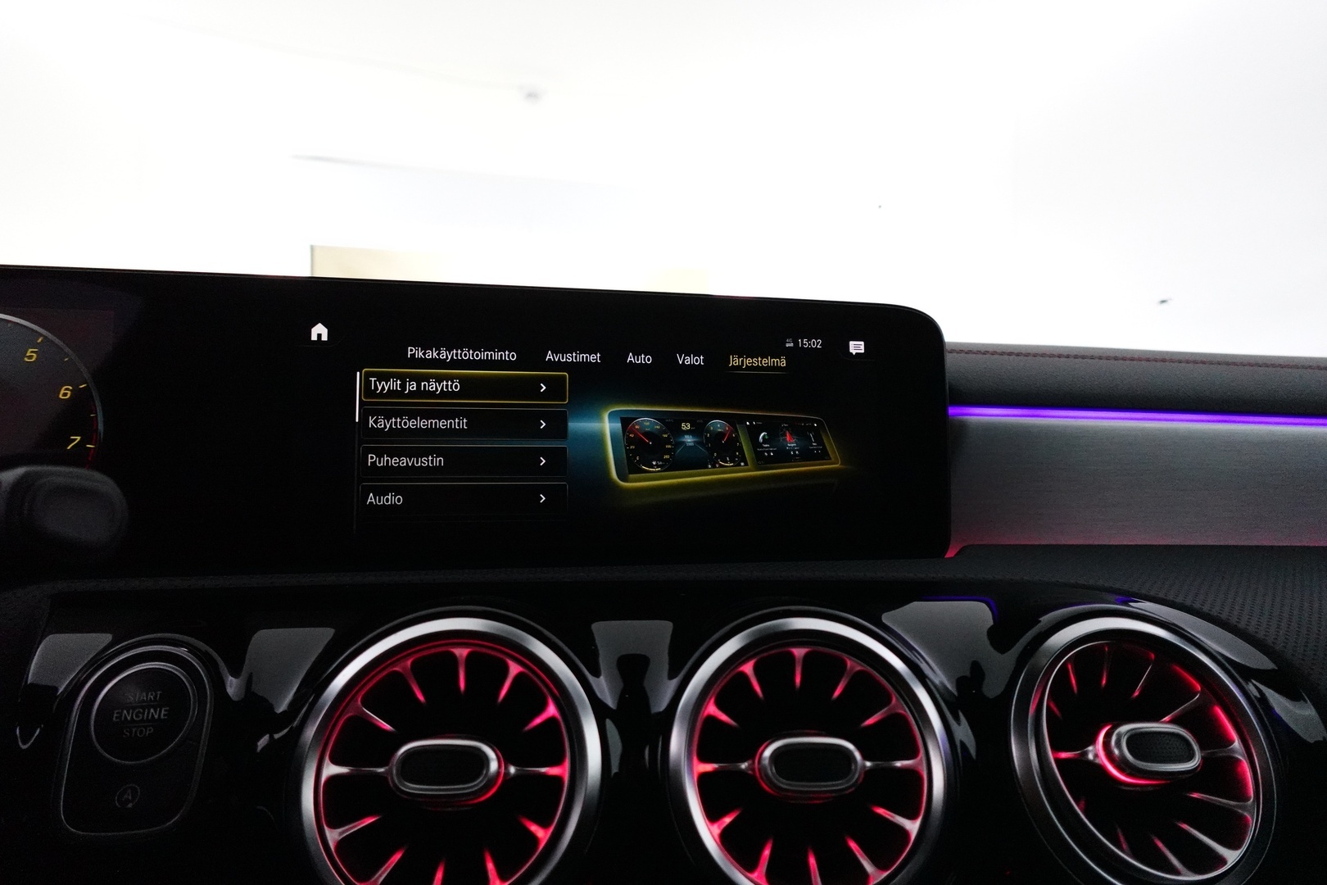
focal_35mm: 20
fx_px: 737
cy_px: 442
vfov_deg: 61.9
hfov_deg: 84.0
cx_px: 664
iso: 3200
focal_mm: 7.6
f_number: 2
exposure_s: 1/250
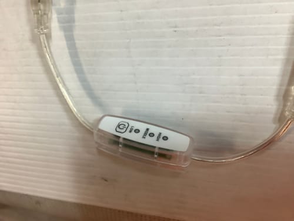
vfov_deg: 45.4
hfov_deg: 58.4
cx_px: 147
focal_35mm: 31
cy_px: 110
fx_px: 263
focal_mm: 3.3
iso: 160
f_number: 2.4
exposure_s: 1/50
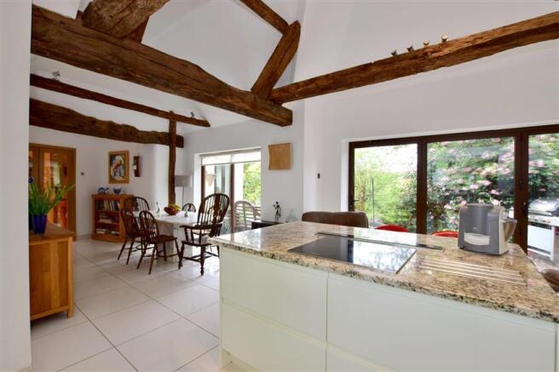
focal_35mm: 15
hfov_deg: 100.4
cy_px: 186
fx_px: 233
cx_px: 280
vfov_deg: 77.3
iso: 200
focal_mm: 10
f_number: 11
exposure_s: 1/6
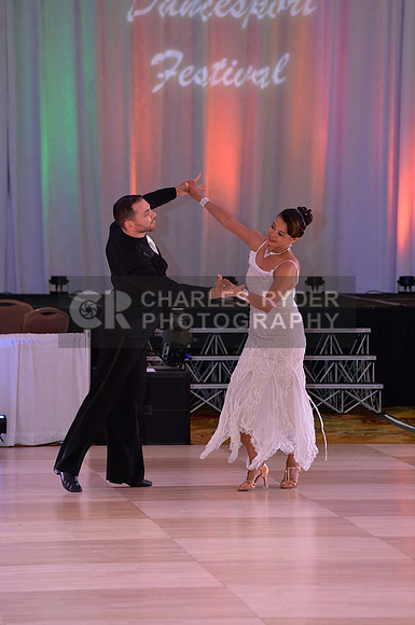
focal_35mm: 200
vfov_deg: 10.3
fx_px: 3468
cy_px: 312
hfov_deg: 6.8
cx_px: 208
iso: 1600
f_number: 5
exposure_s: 1/250
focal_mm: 200
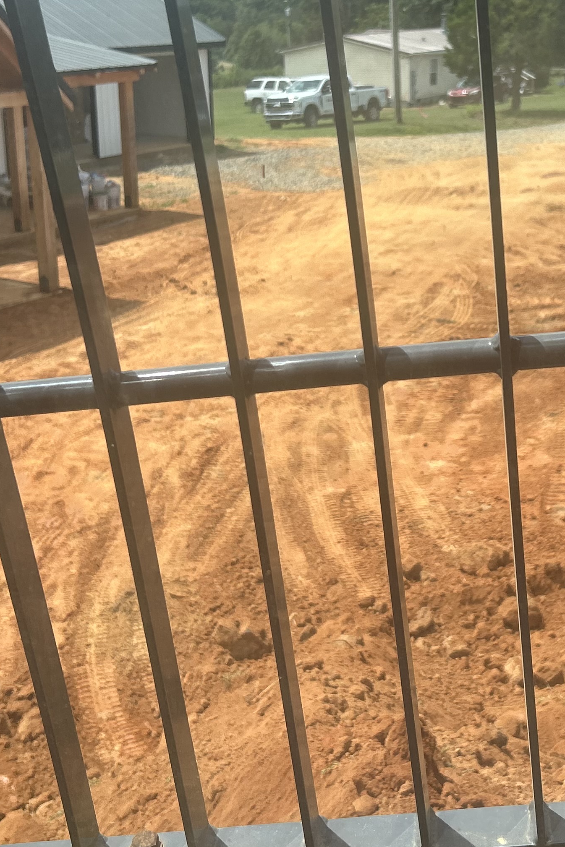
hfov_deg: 24.9
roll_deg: +0.5
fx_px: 1271
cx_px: 392
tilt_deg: -13.6
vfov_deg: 36.5
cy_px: 284
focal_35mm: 54
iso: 50
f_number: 1.5
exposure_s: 1/2571
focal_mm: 5.7
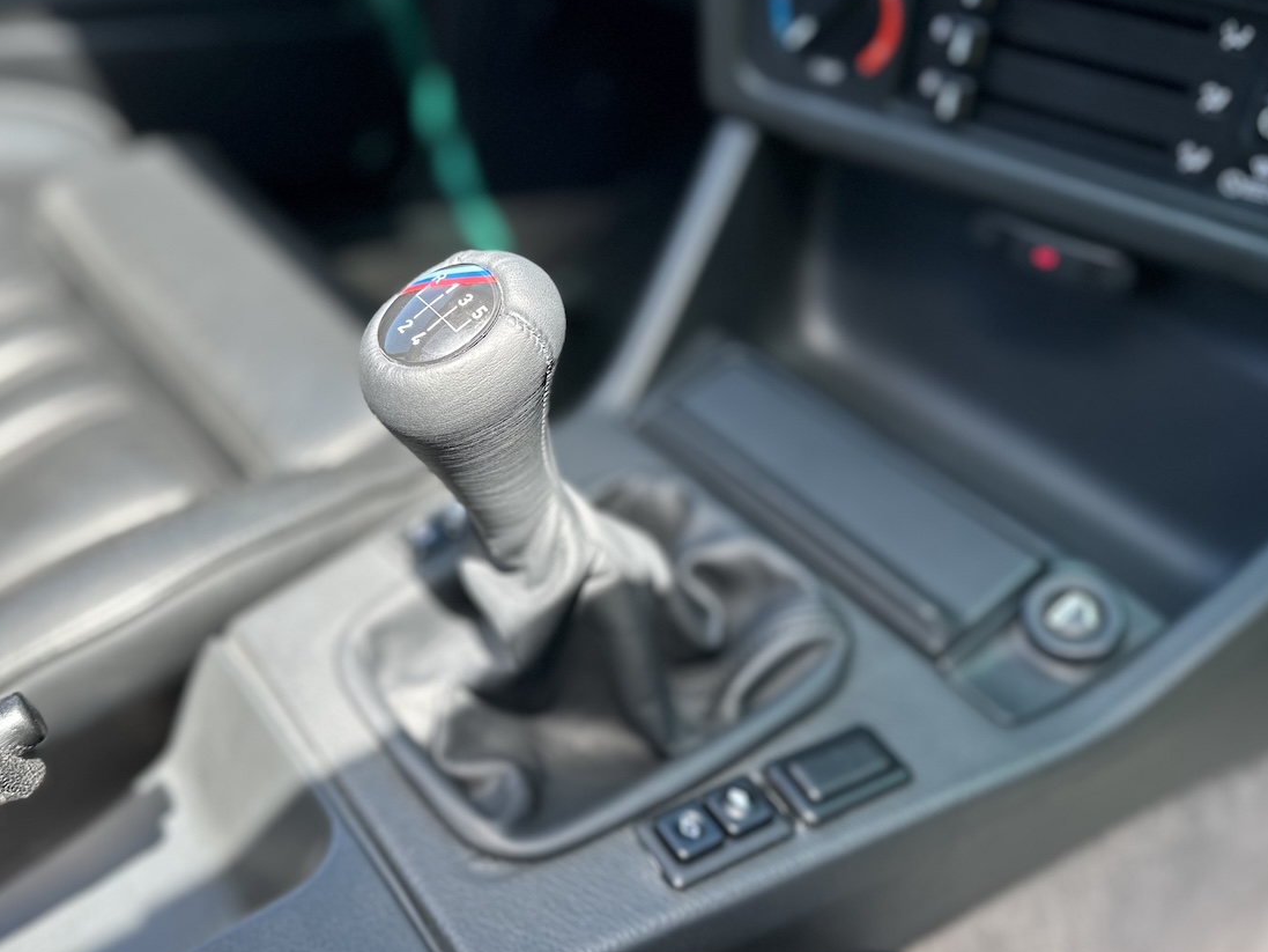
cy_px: 432
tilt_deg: -33.7
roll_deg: -8.1
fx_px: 1136
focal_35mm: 31
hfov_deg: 58.0
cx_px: 523
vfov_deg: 45.4
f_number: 1.78
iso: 80
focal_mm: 6.86
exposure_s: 1/426
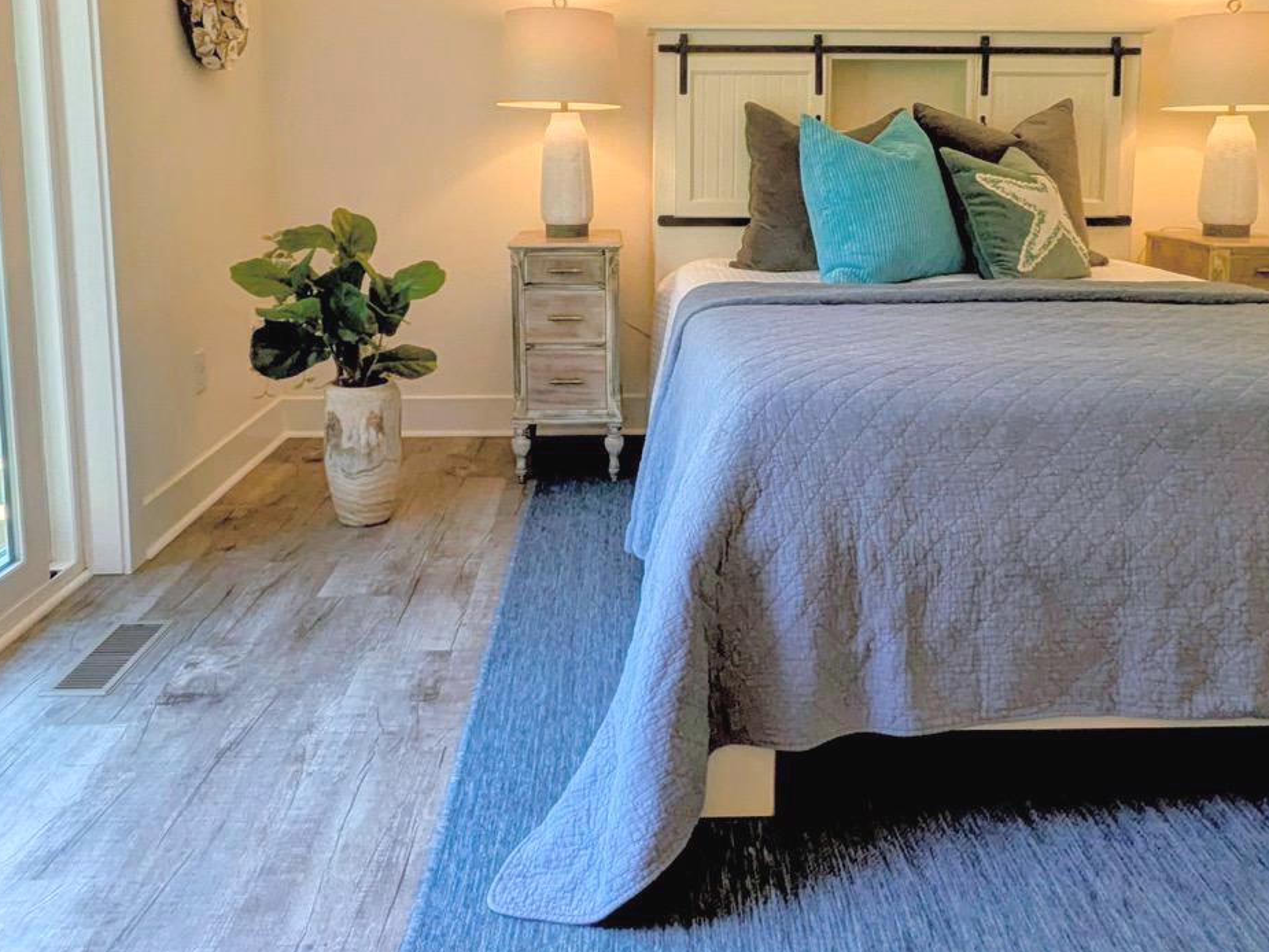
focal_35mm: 31
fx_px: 1137
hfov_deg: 58.3
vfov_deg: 44.4
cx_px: 664
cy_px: 278
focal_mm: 1.85
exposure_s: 1/145
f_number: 2.2
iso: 35
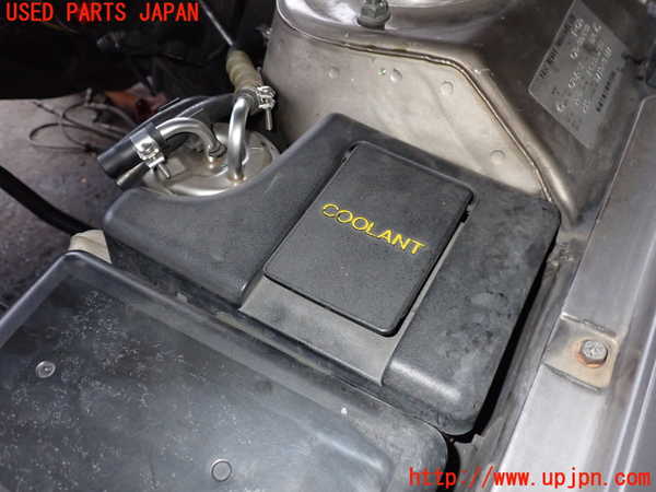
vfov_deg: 46.8
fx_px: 569
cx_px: 328
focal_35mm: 30
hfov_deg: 60.0
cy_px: 246
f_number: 6.3
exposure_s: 1/30
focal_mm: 5.4
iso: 400
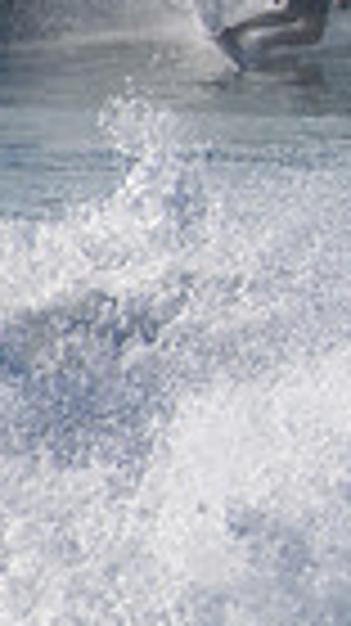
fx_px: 54304
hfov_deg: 0.4
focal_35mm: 3276
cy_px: -25
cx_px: 1170
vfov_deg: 0.7
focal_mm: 500
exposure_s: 1/2000
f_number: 5.6
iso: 200
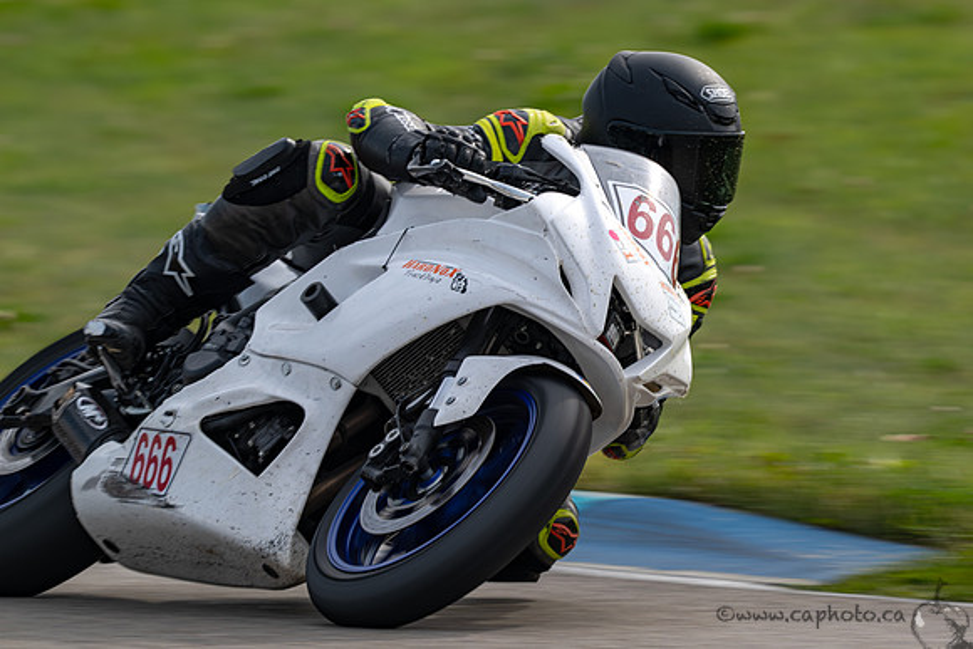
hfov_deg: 2.9
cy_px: 324
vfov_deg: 2.0
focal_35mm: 704
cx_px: 571
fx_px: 19027
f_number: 10
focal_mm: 600
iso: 100
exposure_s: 1/200
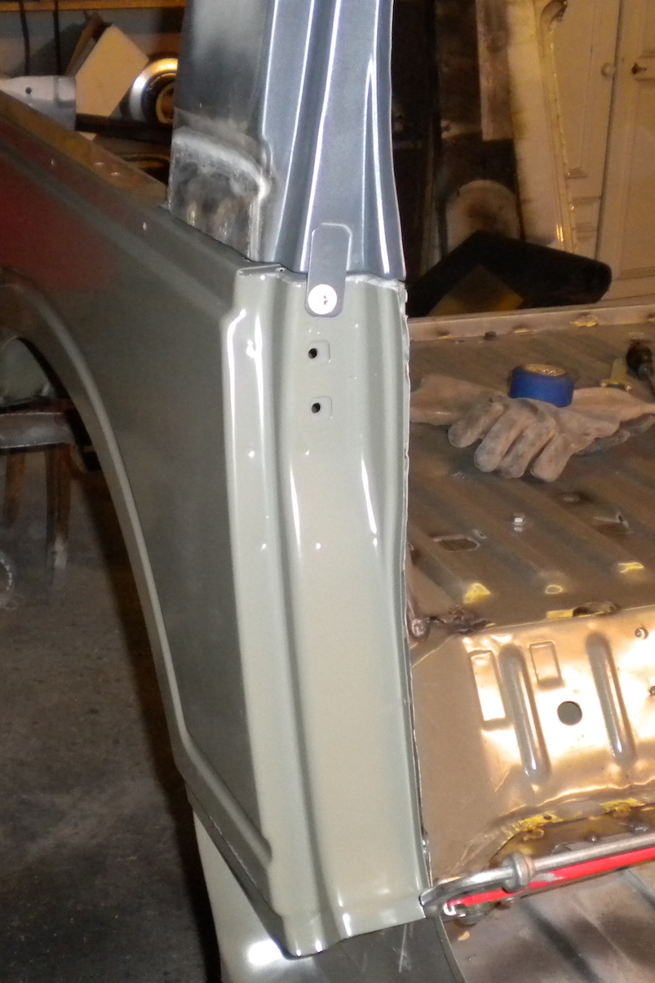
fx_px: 1583
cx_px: 272
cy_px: 481
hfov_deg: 23.3
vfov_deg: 34.5
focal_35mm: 58
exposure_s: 1/30
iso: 400
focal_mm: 6.3
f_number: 3.1
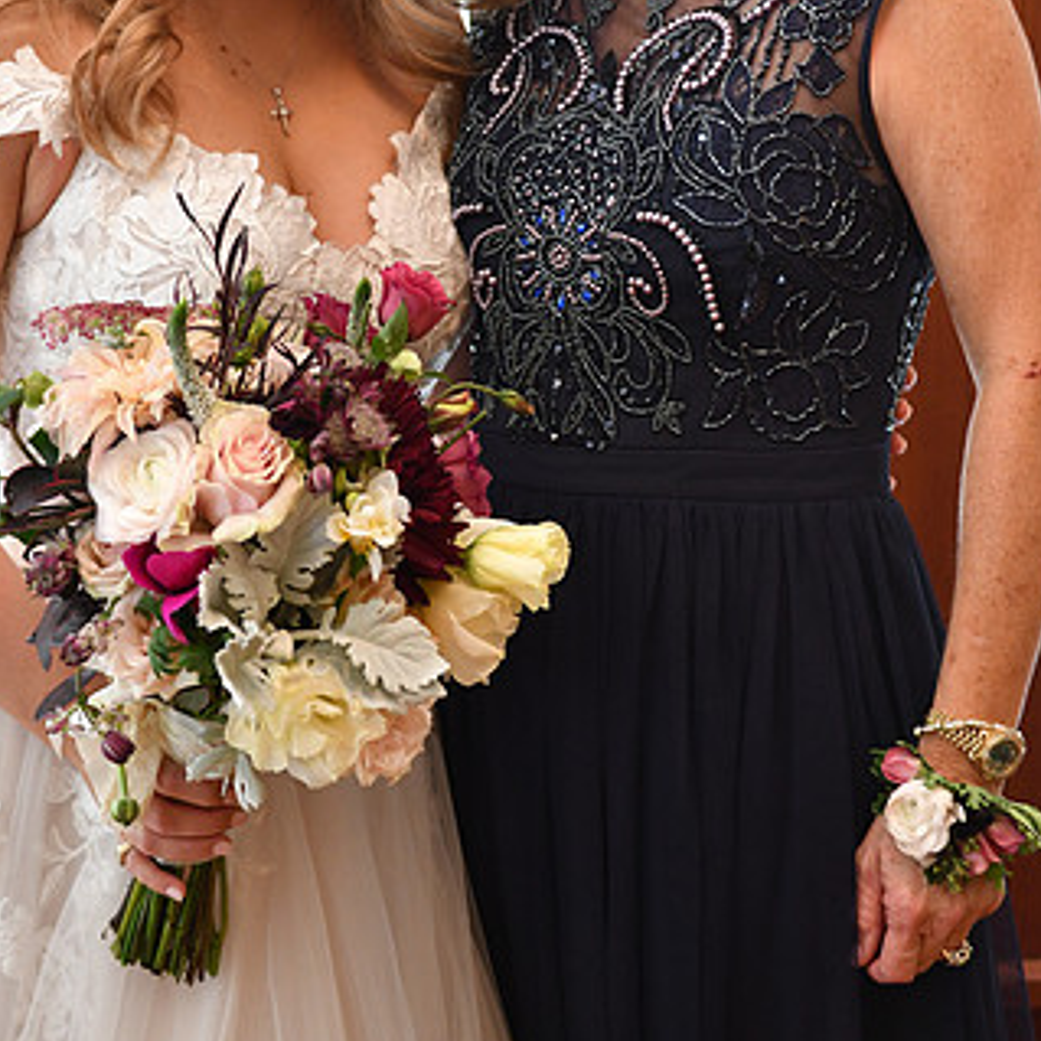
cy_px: 303
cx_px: 465
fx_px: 3470
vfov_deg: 17.0
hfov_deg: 17.1
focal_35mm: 102
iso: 1000
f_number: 2.8
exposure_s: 1/100
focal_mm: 44
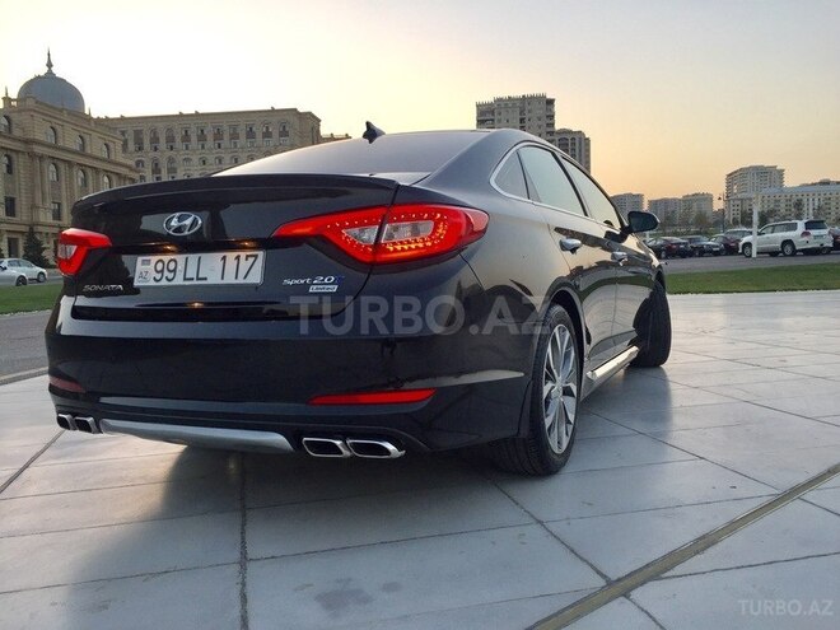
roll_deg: +1.0
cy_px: 315
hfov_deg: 61.7
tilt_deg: -3.8
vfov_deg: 48.2
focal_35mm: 29
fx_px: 704
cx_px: 420
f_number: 2.2
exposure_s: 1/119
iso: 32
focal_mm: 4.15
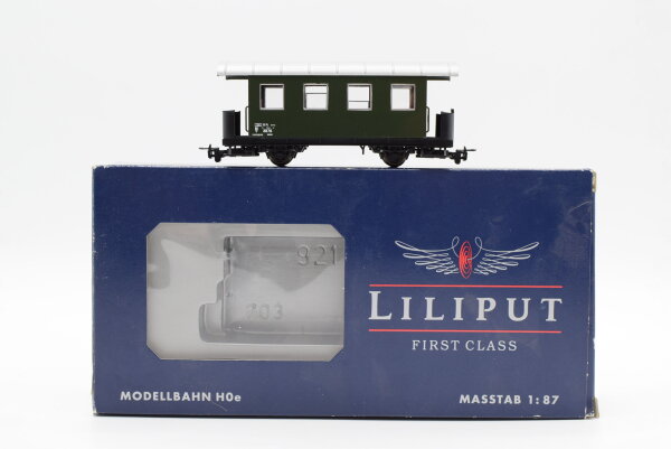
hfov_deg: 37.8
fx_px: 979
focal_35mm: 52
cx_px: 336
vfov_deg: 25.8
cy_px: 224
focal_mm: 35
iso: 400
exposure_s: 1/125
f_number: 8
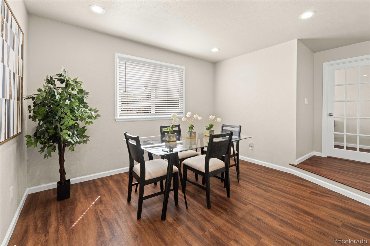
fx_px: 154
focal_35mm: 15
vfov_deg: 77.3
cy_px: 123
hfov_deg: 100.4
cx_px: 185
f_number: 10
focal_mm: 10
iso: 200
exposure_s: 1/2
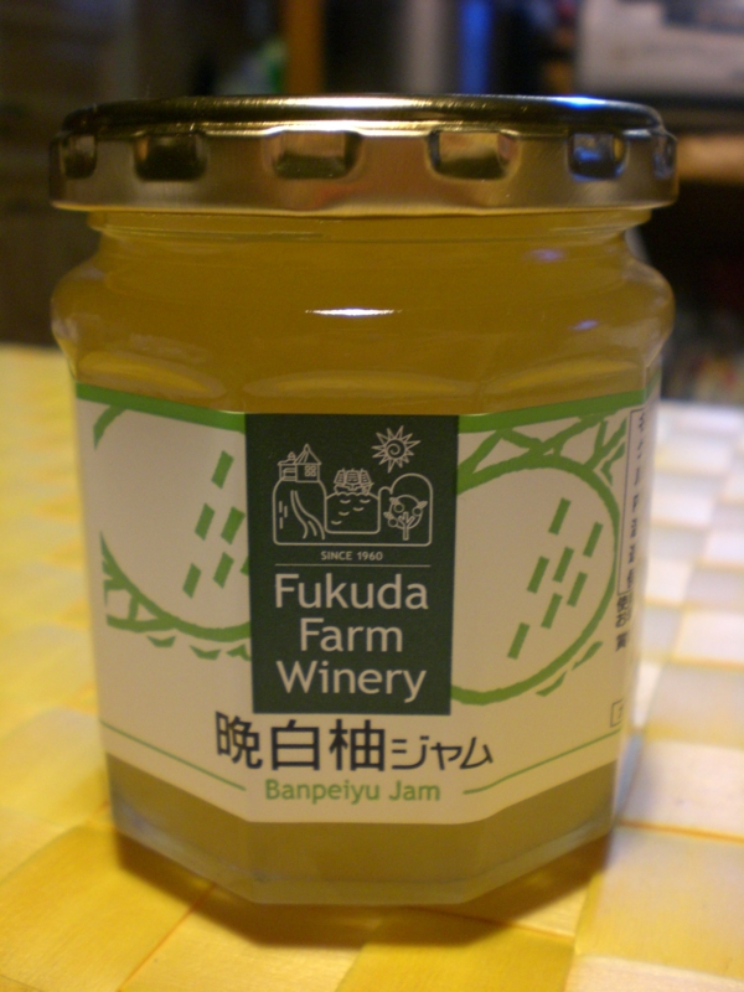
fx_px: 1089
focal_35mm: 38
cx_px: 372
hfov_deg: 37.7
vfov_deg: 49.0
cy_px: 496
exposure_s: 1/13
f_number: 3.1
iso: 200
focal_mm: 6.3
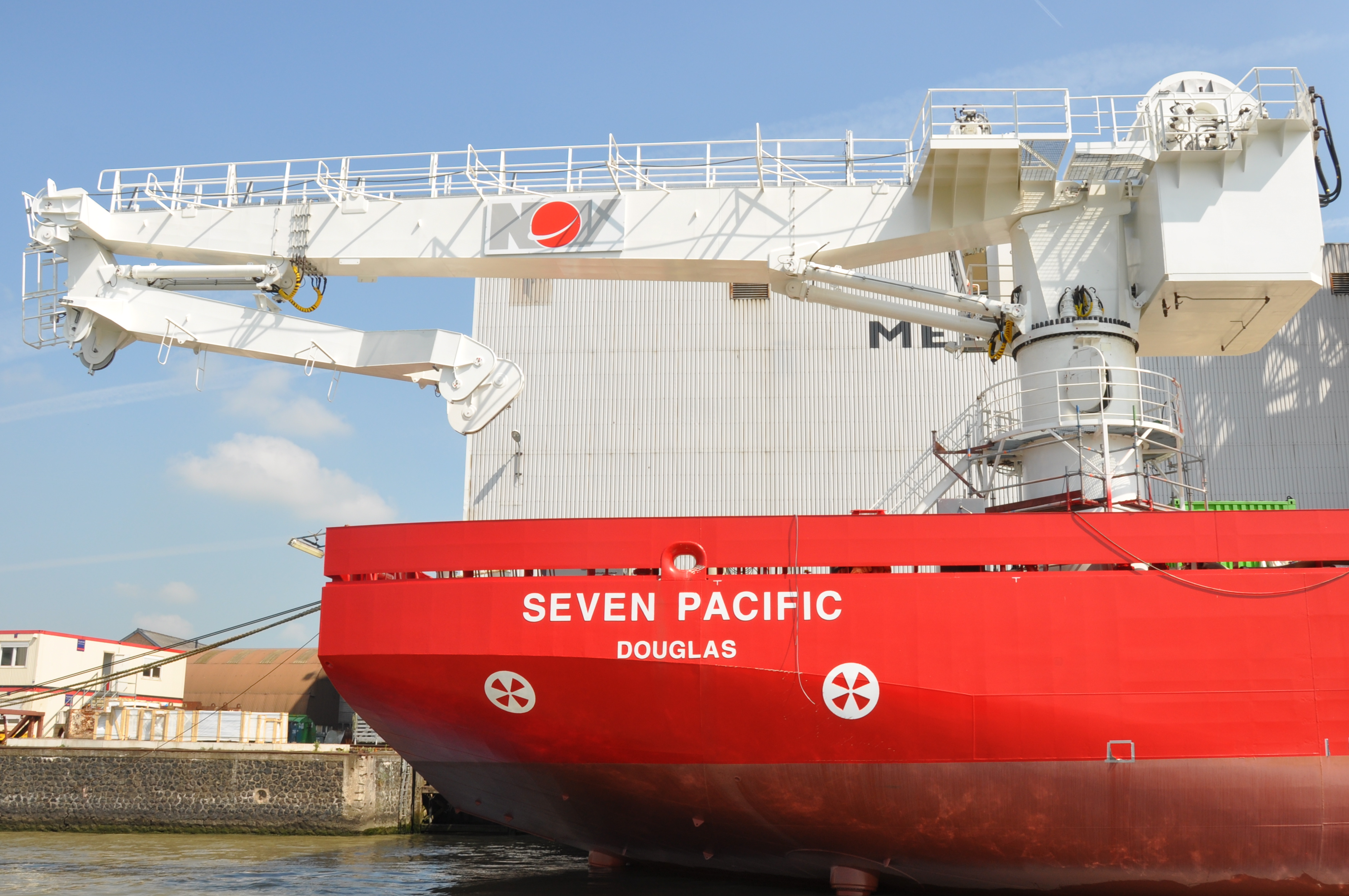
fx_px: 1235
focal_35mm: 33
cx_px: 768
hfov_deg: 57.1
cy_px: 413
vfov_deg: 39.8
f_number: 13
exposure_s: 1/160
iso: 200
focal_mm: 18
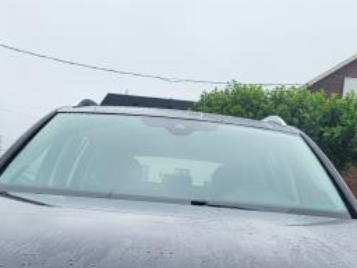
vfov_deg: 21.0
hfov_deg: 29.7
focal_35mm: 65
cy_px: 327
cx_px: 219
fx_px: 670
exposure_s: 1/981
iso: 40
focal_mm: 5.4
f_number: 1.8
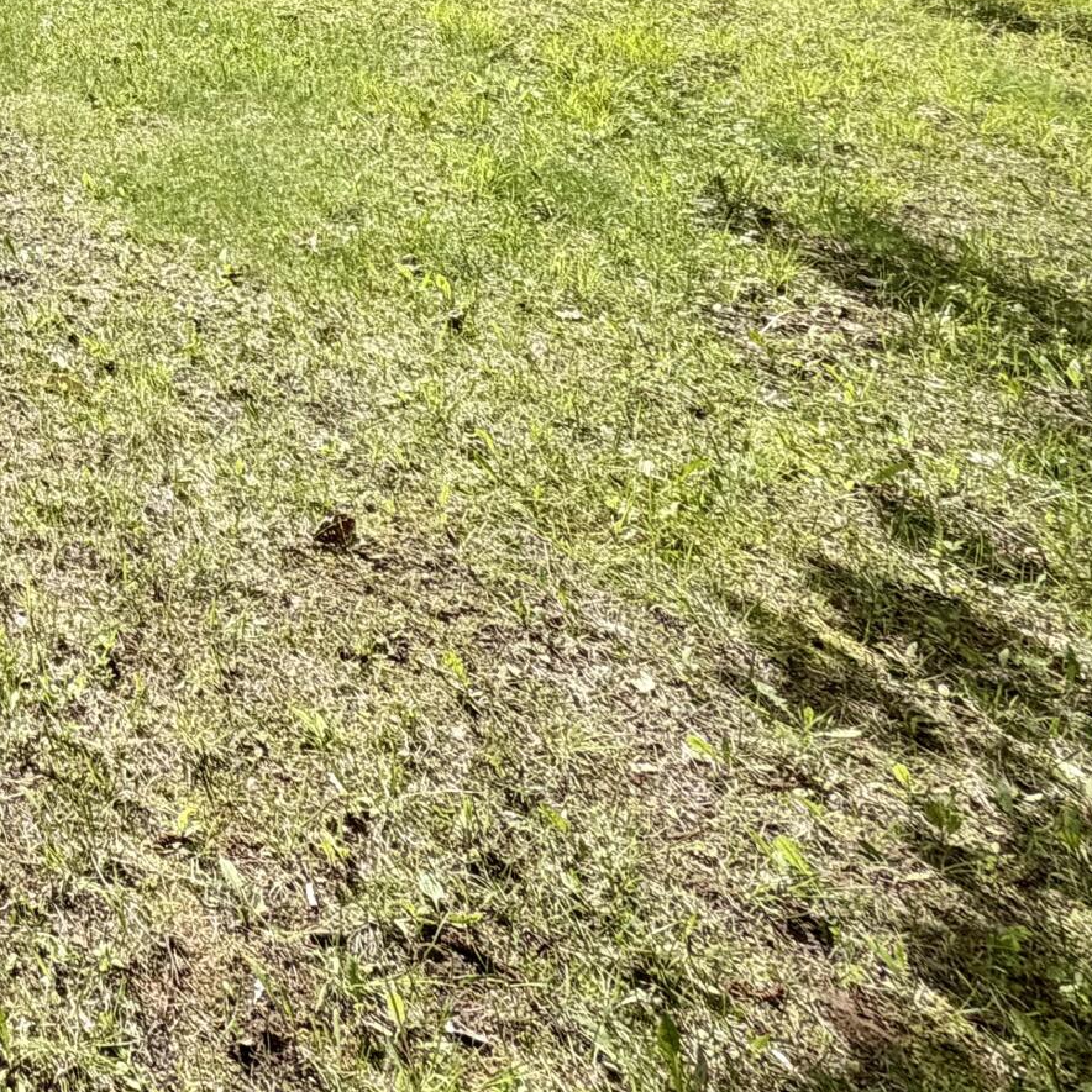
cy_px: -225
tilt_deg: -3.0
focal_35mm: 42
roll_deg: +0.7
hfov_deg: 29.9
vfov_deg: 32.8
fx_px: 1499
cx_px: -401
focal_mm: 2.22
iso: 40
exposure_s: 1/742
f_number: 2.2
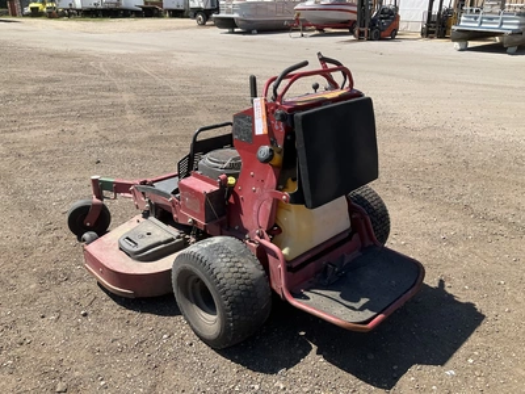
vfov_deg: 48.2
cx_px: 262
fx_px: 440
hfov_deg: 61.7
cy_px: 197
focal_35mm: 29
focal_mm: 3
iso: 25
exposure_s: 1/1144
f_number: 1.8
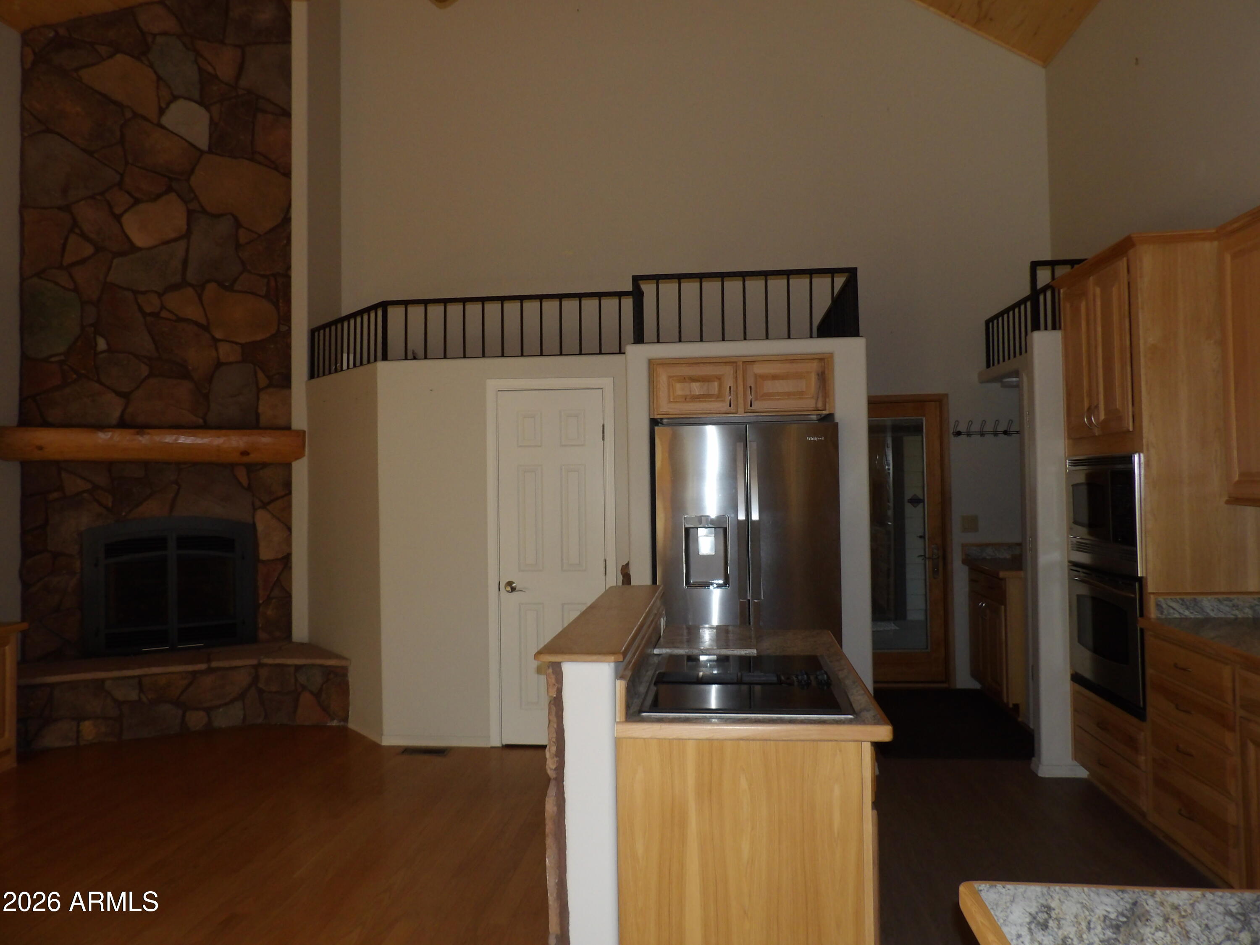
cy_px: 472
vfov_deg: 56.8
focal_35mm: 24
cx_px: 630
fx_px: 874
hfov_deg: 71.6
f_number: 3.2
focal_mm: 4.3
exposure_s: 1/31
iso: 200
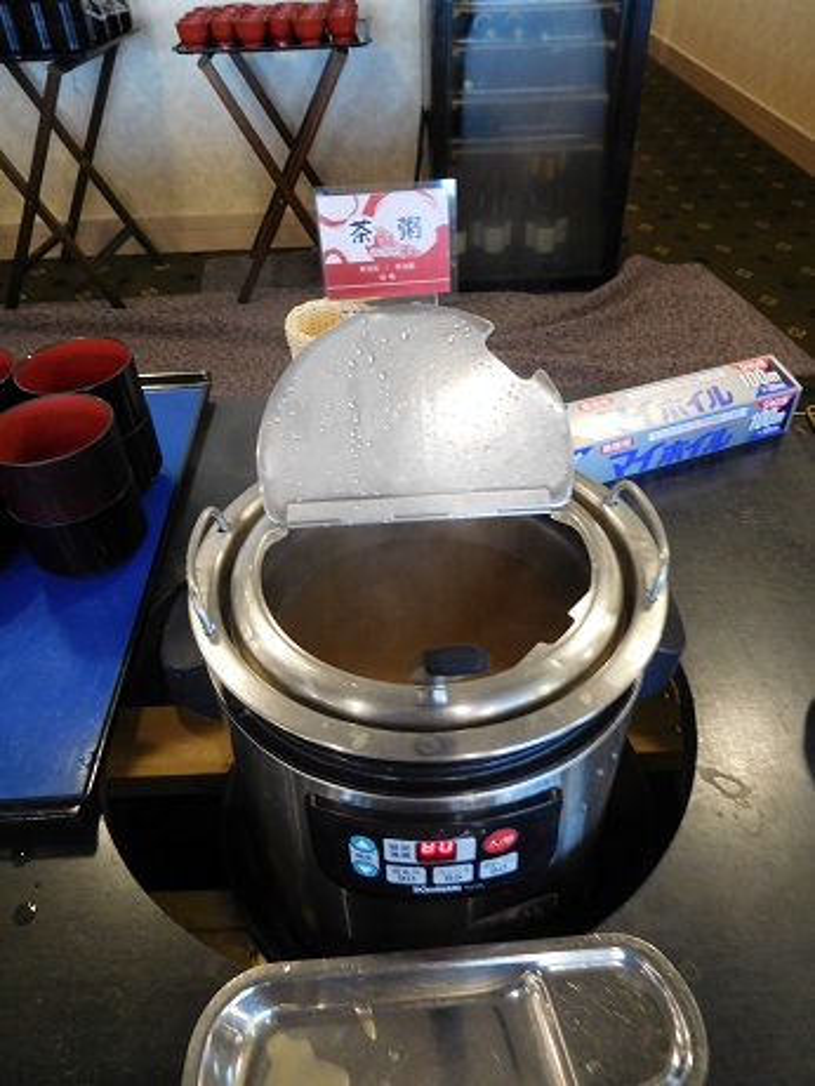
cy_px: 543
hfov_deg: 54.9
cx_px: 408
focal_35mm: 25
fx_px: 784
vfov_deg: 69.4
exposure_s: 1/8
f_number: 3.4
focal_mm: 4.5
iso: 400
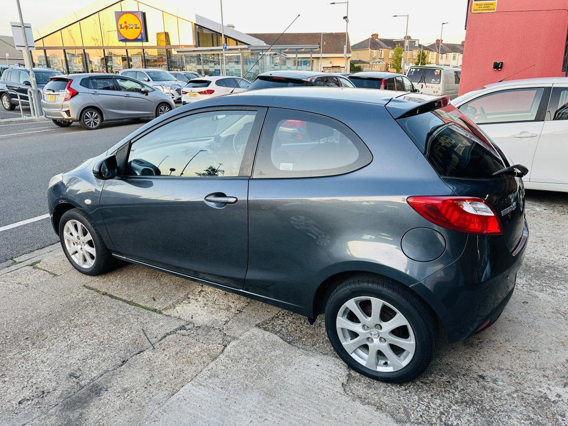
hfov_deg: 71.6
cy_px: 213
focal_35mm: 24
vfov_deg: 56.8
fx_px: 394
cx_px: 284
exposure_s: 1/100
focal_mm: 6.86
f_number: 1.78
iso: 80
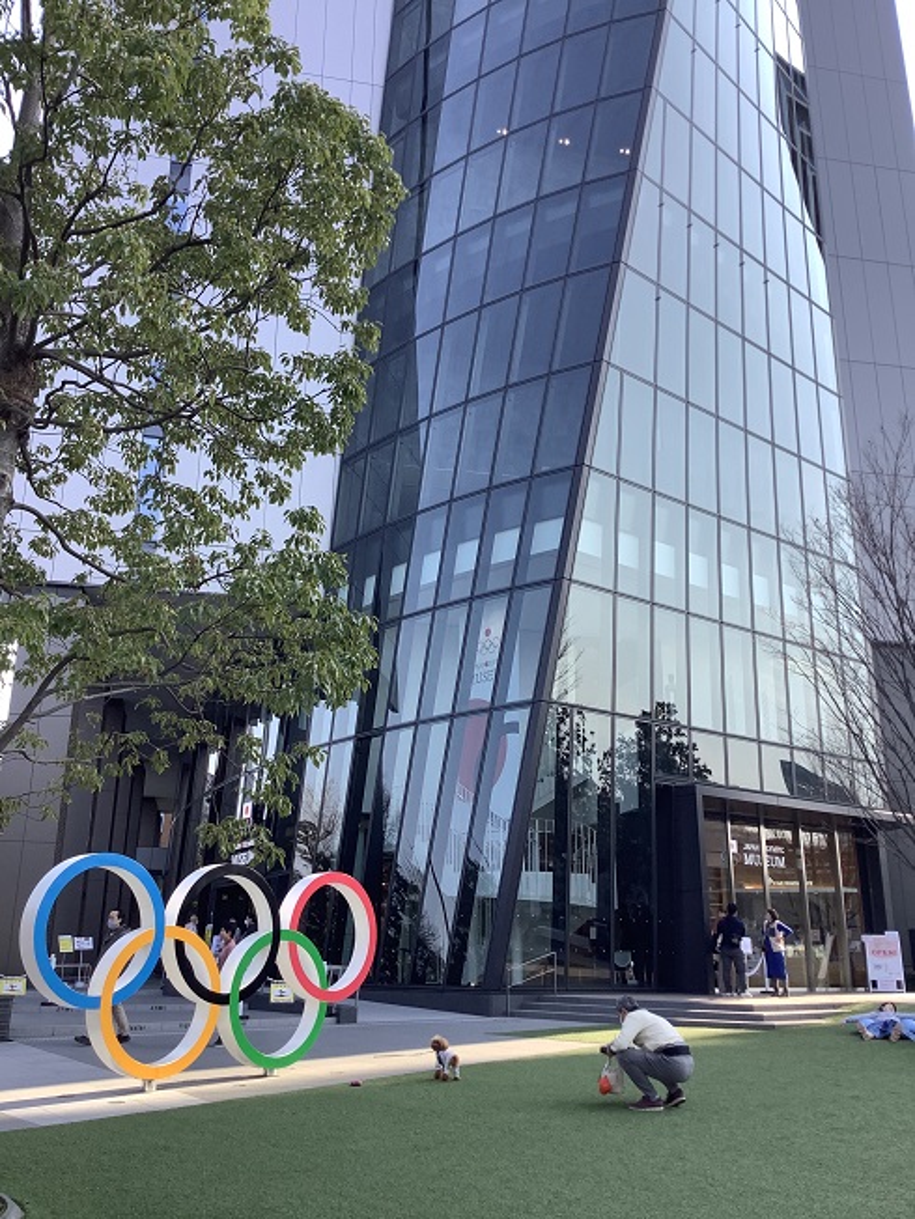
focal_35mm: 31
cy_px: 610
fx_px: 1092
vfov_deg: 58.3
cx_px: 458
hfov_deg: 45.5
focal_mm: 3.3
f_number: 2.4
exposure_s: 1/312
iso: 25
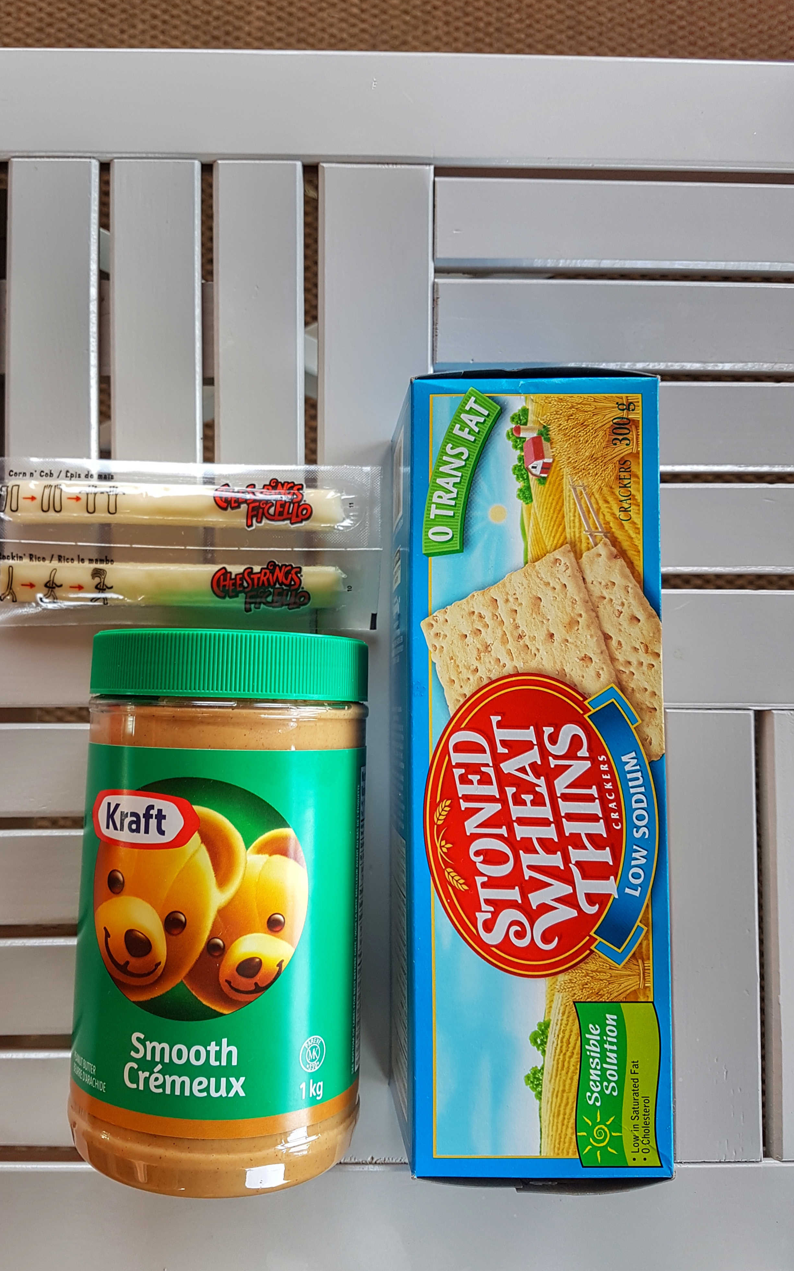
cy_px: 639
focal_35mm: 28
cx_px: 315
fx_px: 969
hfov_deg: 44.3
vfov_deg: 66.5
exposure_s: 1/50
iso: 50
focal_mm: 4.2
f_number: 1.7
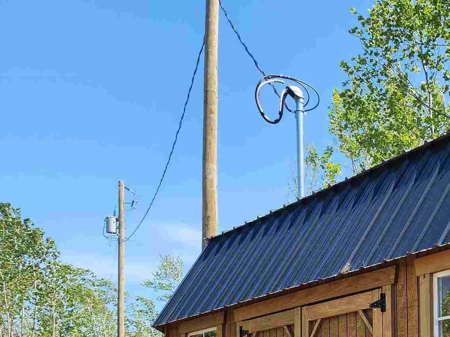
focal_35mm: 63
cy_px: 422
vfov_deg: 21.3
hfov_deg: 26.0
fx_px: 819
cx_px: 592
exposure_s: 1/443
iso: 12
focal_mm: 6.4
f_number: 1.8
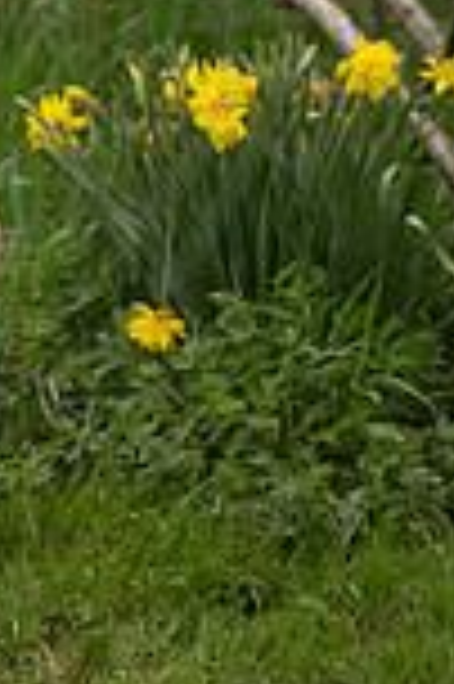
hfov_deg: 5.4
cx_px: -151
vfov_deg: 8.1
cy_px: -130
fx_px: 4778
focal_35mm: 252
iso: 100
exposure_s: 1/250
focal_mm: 85
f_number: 2.8
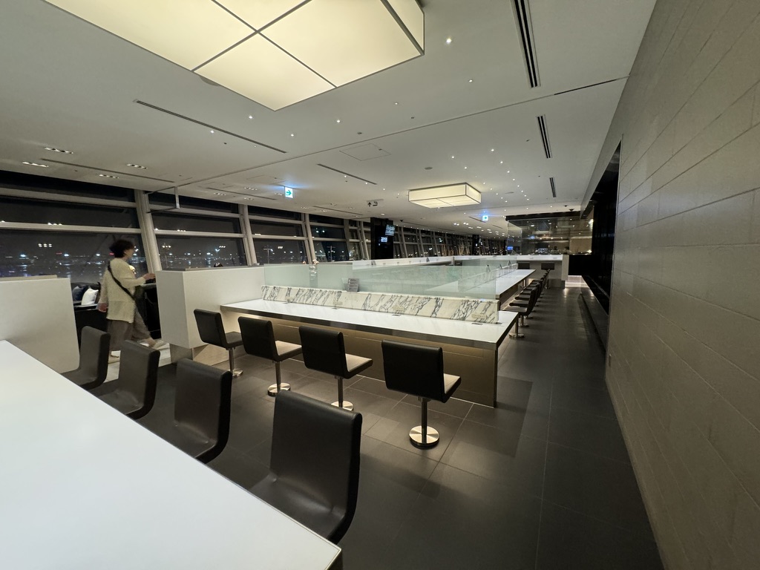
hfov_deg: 102.1
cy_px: 285
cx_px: 380
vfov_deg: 85.7
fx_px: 307
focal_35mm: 14
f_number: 2.2
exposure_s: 1/50
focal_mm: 2.22
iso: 400
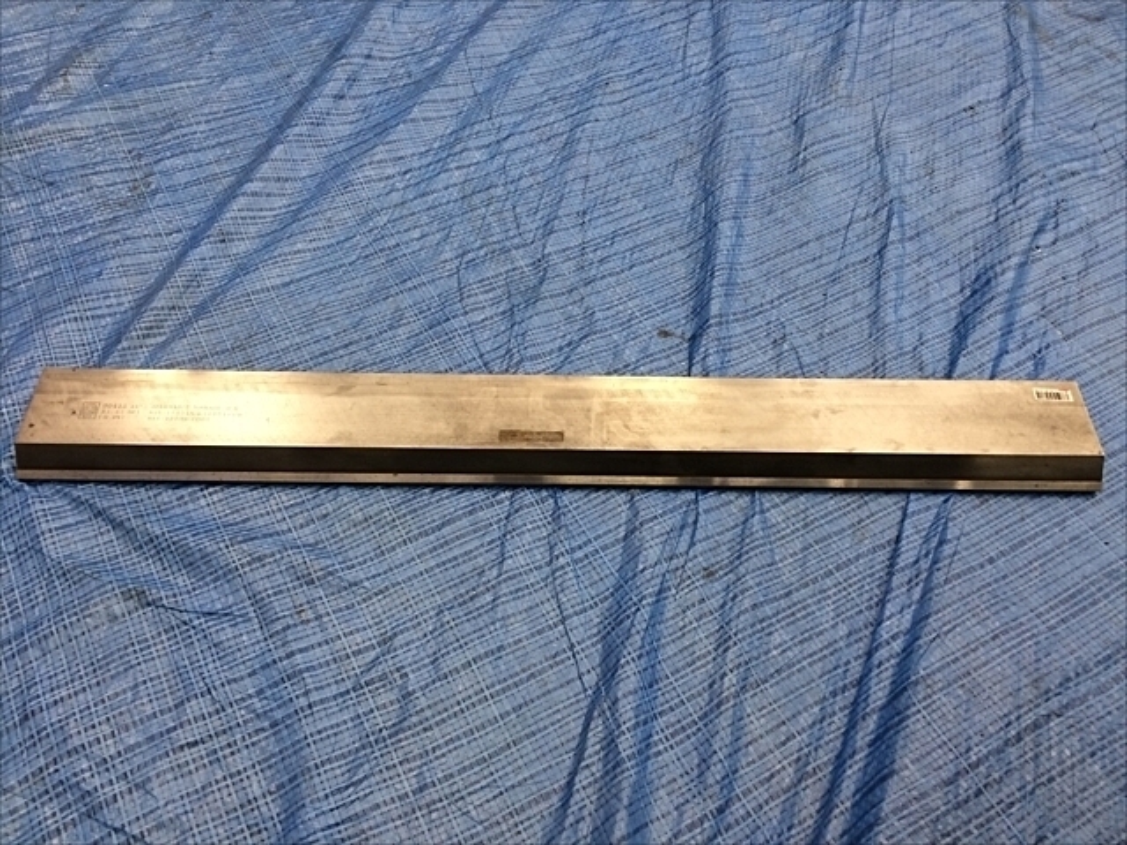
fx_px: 944
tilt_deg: -53.8
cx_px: 564
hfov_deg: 61.7
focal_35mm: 29
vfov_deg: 48.2
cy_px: 422
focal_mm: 4.15
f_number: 2.2
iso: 64
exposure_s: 1/30
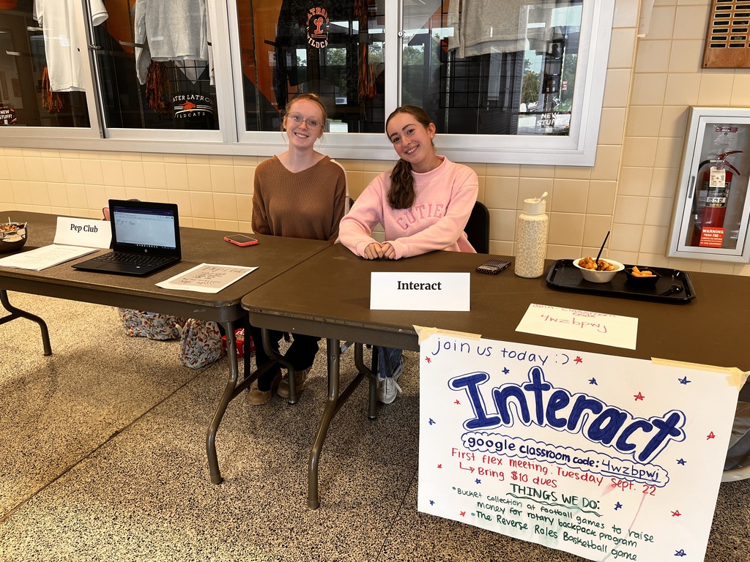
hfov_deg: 67.3
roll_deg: +1.3
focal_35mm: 26
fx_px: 563
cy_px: 281
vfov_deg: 53.1
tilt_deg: -20.0
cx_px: 375
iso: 80
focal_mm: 5.1
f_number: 1.6
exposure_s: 1/60
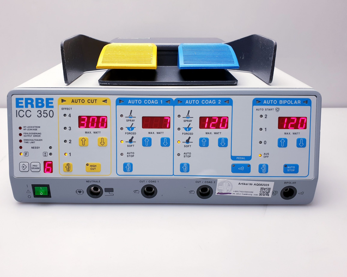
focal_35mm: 28
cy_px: 140
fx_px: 288
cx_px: 166
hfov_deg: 62.2
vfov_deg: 51.5
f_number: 2.4
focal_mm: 4.3
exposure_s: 1/100
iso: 64
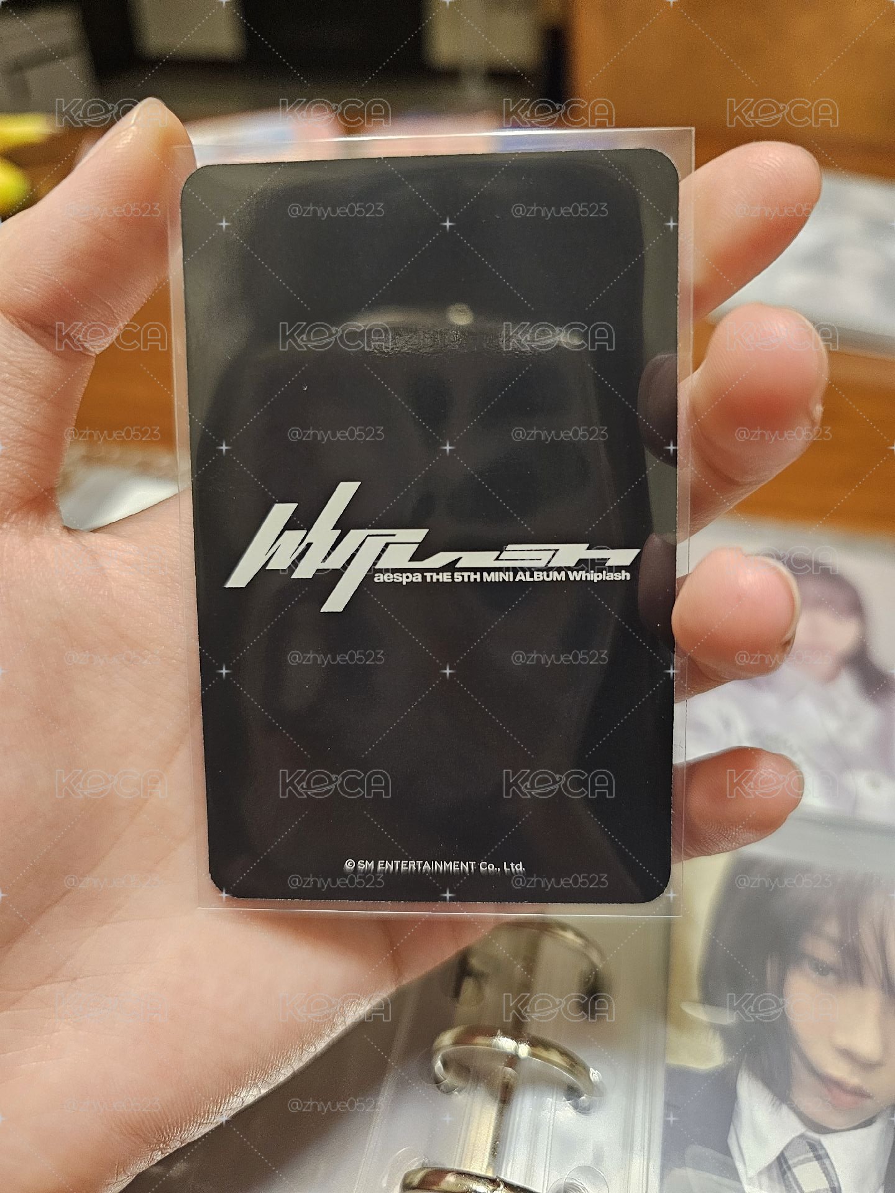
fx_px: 793
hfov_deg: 58.9
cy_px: 596
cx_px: 448
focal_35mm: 23
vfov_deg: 73.9
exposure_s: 1/60
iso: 500
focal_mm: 6.3
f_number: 1.7
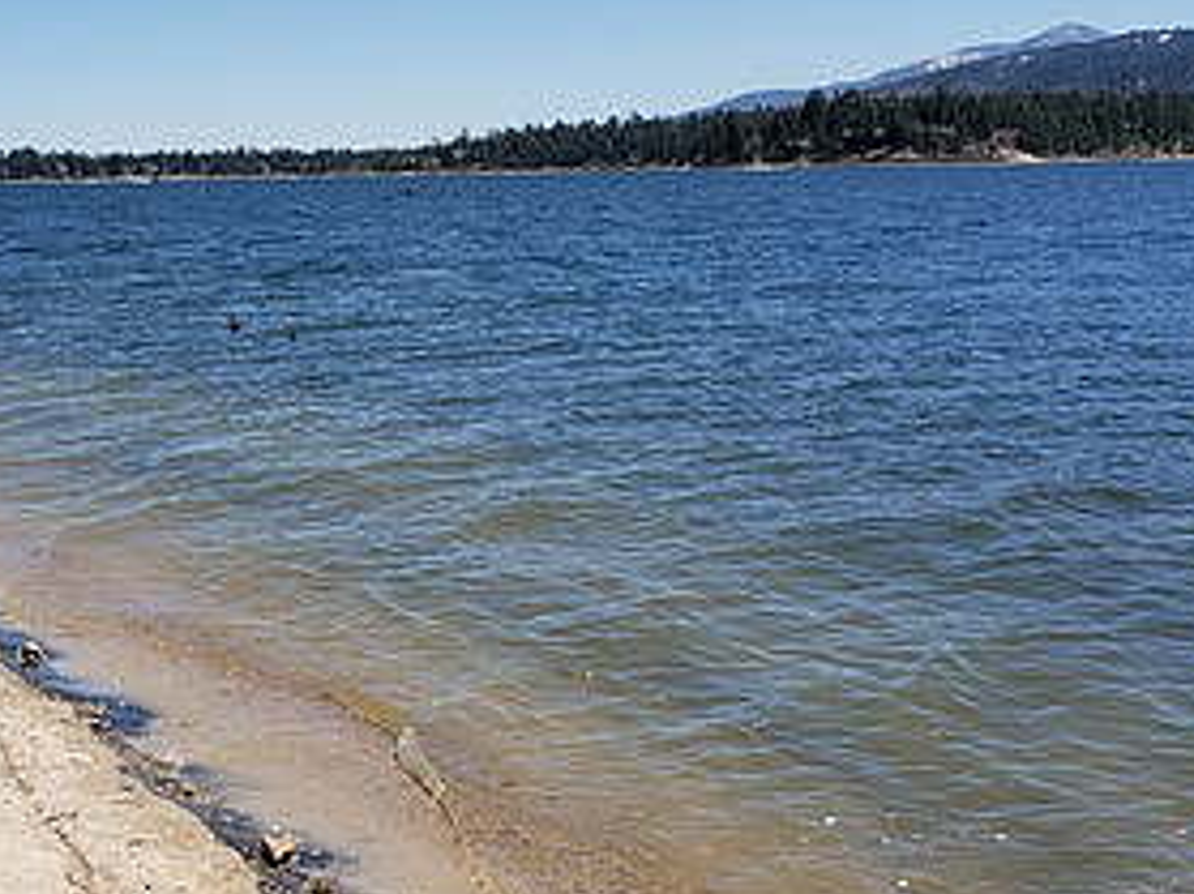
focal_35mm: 54
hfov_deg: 34.8
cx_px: 304
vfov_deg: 26.7
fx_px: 1862
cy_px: 233
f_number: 2.4
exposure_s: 1/1854
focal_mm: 4.3
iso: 50
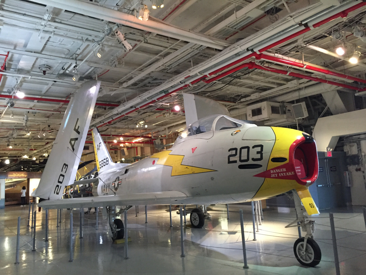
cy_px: 138
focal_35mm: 29
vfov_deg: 48.2
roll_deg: +1.6
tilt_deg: +8.5
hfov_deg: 61.7
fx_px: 307
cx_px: 183
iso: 250
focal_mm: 4.15
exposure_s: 1/20
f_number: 2.2
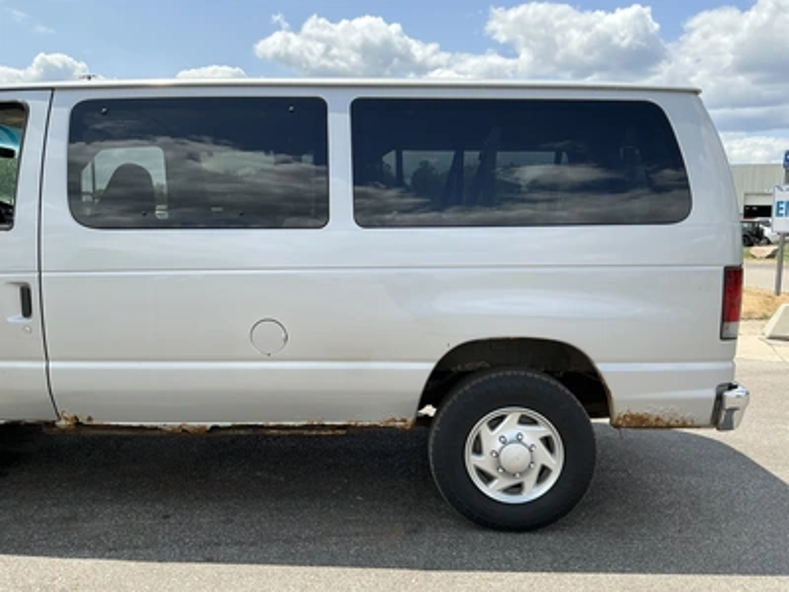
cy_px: 296
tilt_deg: -6.0
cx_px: 394
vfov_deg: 49.7
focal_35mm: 28
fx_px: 638
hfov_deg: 63.4
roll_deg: -0.2
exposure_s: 1/1451
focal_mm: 3
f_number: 1.8
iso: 25
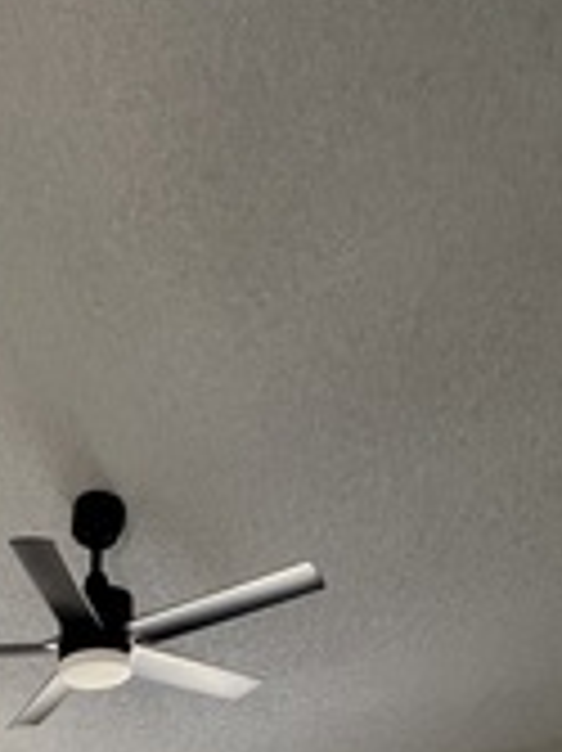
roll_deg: +0.9
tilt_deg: -4.4
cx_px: -94
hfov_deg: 25.4
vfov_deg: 24.7
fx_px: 1127
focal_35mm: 52
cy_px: 1223
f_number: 1.8
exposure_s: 1/99
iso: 160
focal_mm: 1.57
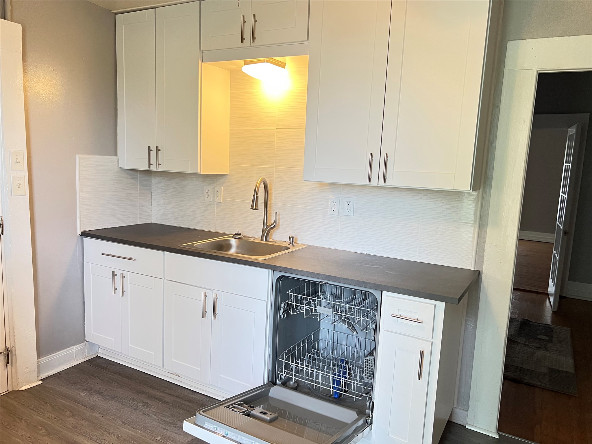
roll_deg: -2.8
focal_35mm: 26
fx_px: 445
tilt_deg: -7.7
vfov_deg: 53.1
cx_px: 296
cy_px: 222
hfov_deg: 67.3
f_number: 1.5
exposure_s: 1/60
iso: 250
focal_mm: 5.7
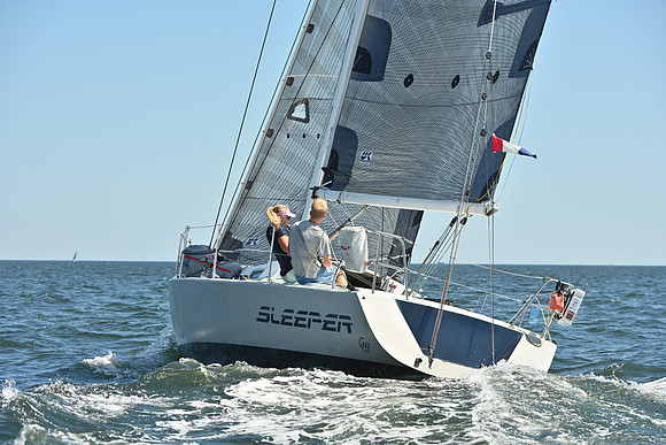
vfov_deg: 10.2
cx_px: 333
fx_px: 2498
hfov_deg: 15.2
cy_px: 222
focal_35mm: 135
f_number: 8
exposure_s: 1/1250
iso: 250
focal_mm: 135
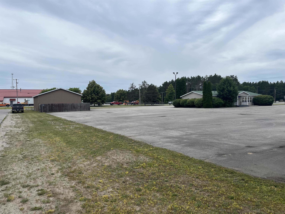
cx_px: 142
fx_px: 214
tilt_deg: -1.5
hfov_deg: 67.3
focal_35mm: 26
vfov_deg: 53.1
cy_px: 107
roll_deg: +0.8
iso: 50
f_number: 1.6
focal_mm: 5.1
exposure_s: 1/1832
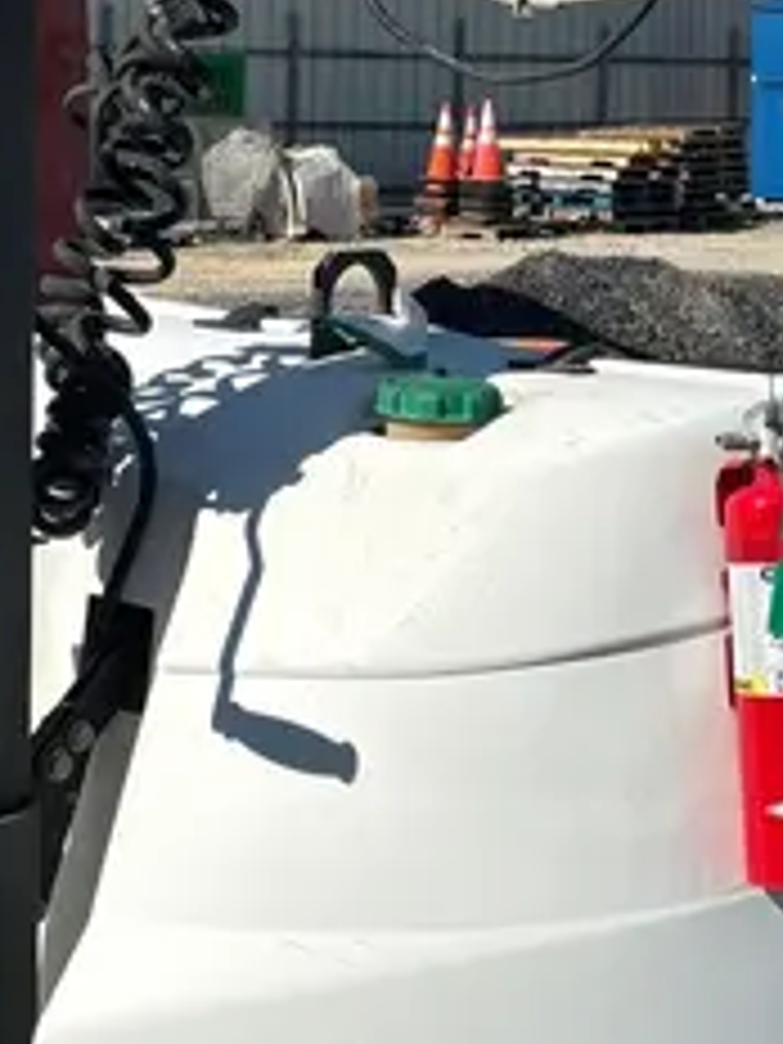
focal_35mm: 82
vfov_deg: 23.4
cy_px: 191
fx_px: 2473
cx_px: 243
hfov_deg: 17.9
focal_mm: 5.96
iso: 50
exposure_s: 1/5076
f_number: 1.6
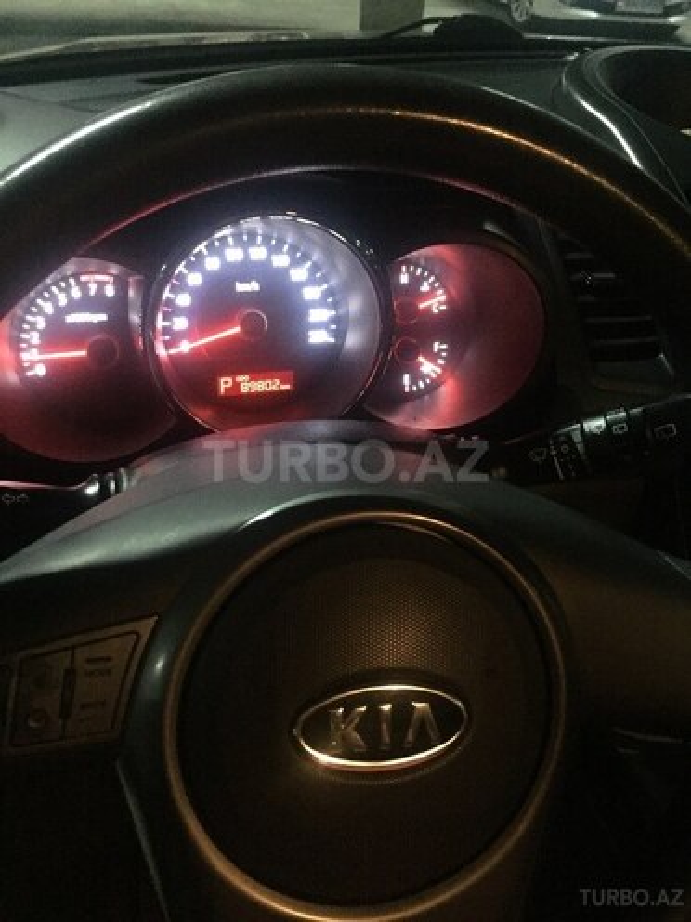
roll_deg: -3.4
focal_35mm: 29
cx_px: 346
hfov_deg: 48.2
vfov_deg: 61.7
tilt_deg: -37.0
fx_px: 772
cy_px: 461
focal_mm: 4.15
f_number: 2.2
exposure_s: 1/17
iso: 1000
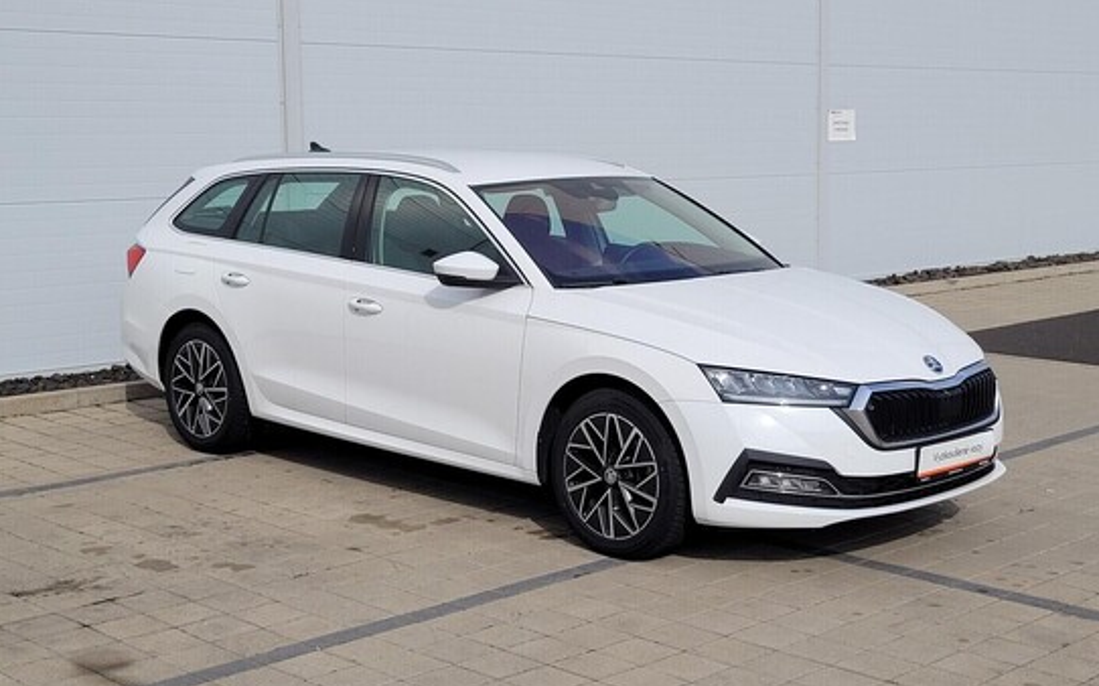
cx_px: 554
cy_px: 334
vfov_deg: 44.5
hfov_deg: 66.5
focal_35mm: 28
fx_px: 838
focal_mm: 5.4
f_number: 1.8
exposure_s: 1/3143
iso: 40
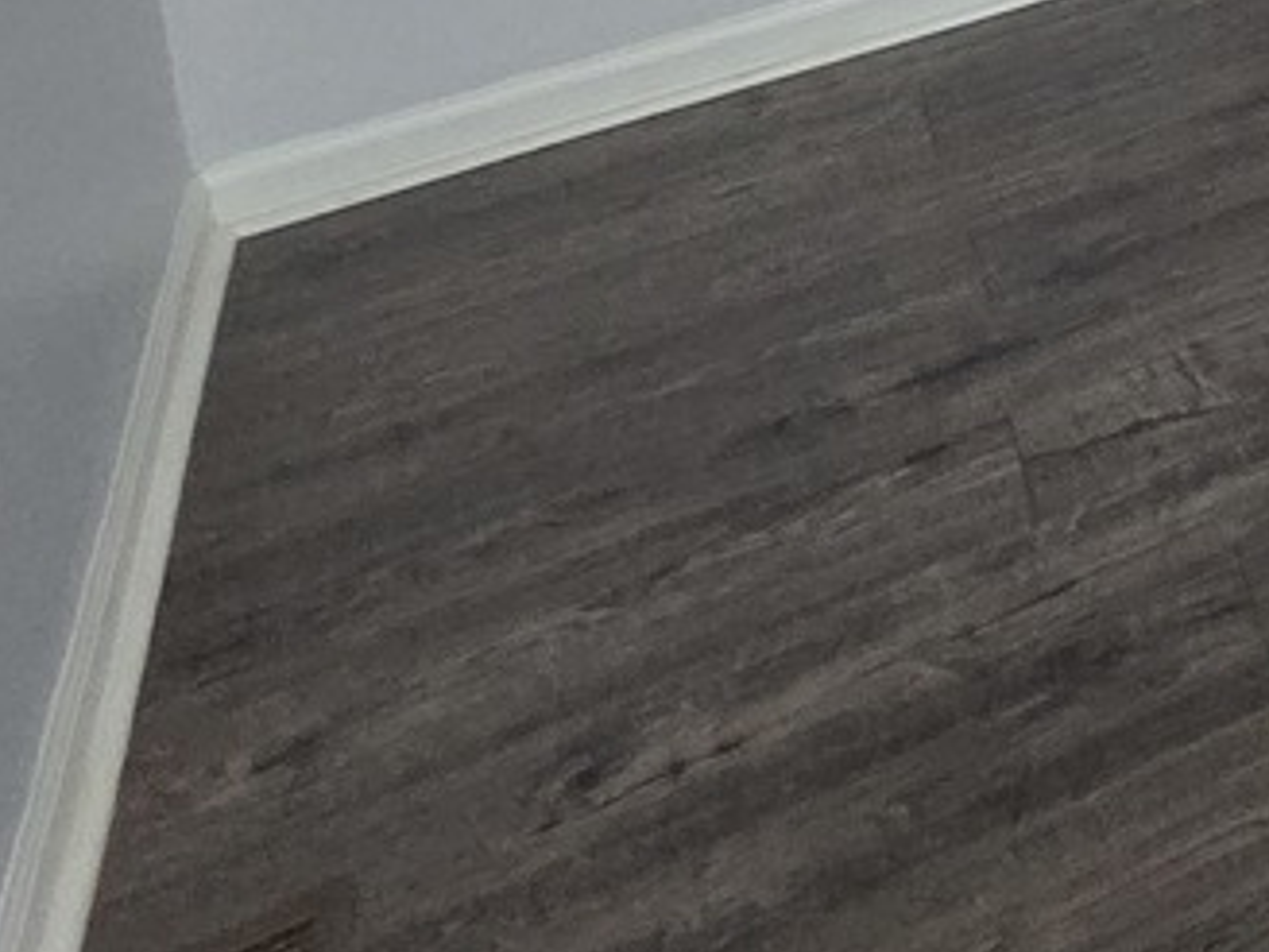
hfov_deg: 20.6
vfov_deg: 18.3
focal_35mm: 57
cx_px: 2395
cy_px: -890
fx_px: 2090
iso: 640
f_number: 2.2
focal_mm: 2.2
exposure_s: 1/60
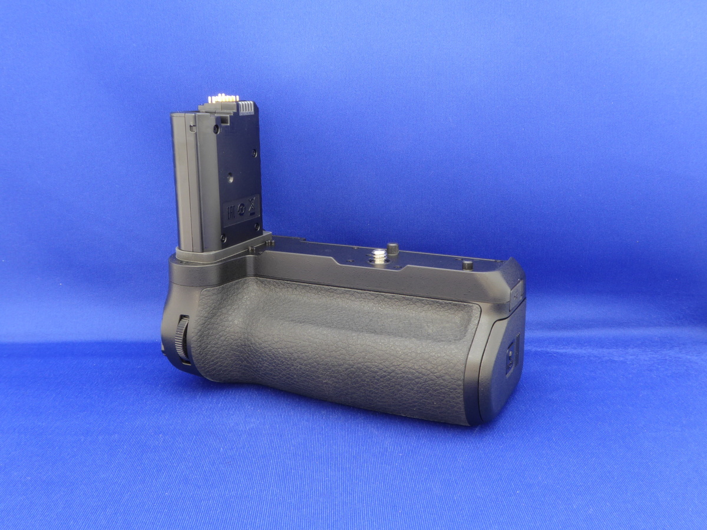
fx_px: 715
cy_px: 265
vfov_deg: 40.7
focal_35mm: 35
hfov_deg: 52.6
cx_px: 354
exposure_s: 3.2
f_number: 8
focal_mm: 6.3
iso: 100
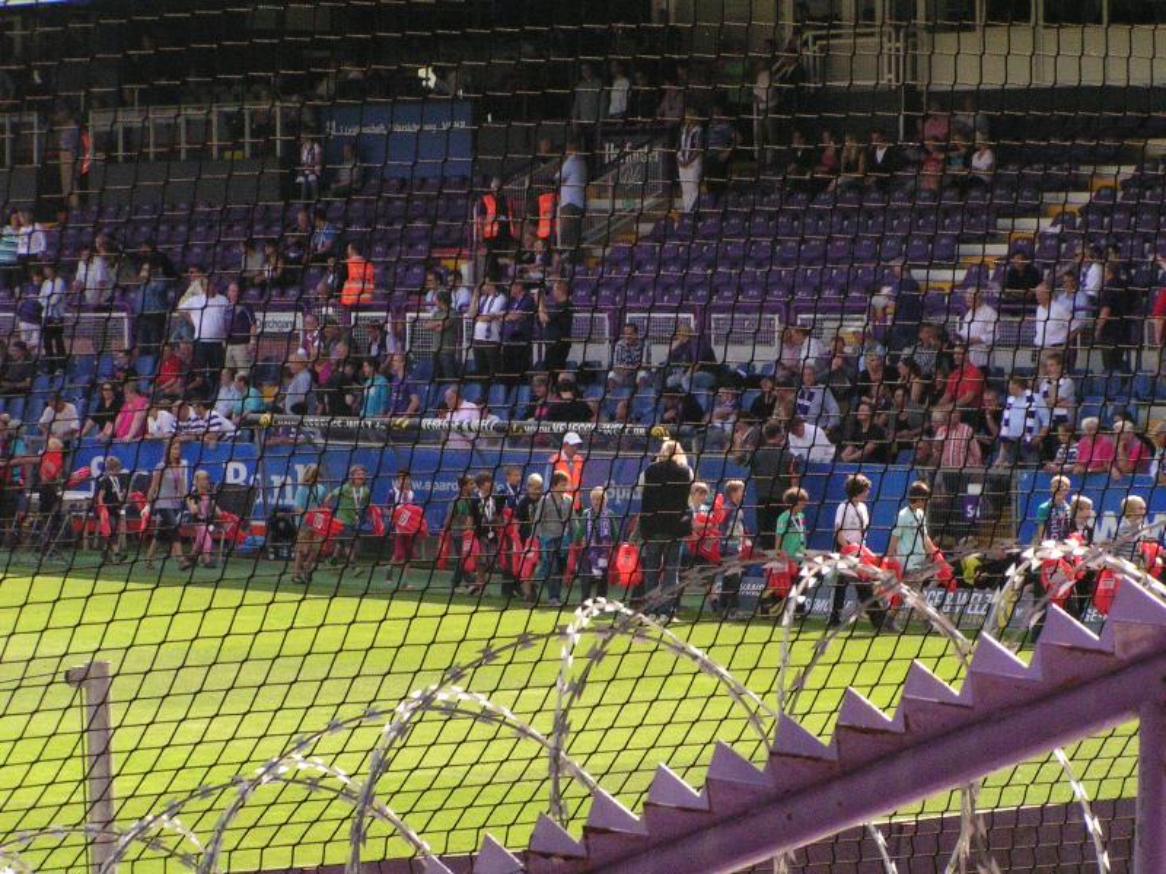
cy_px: 437
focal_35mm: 157
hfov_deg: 12.6
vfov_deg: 9.5
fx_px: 5288
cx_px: 583
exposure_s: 1/1000
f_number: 8
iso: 400
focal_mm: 24
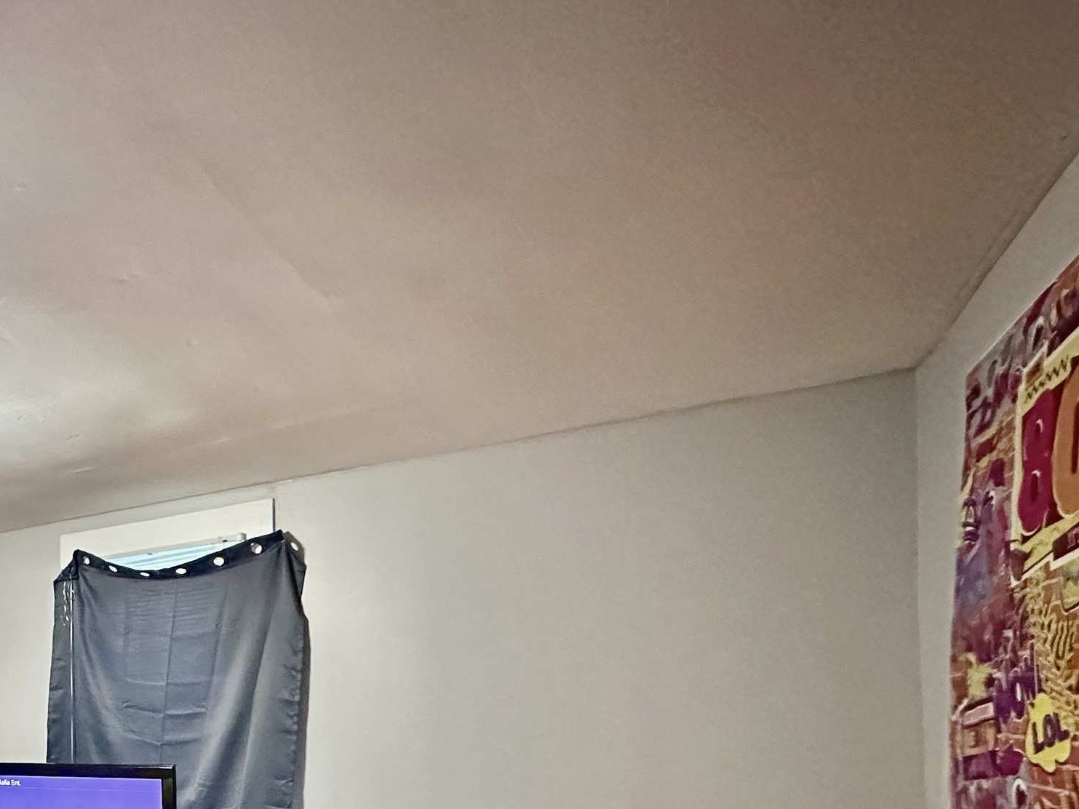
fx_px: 904
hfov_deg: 49.0
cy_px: 717
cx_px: -27
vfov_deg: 44.2
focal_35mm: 29
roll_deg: +0.9
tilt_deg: +0.4
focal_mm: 2.22
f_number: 2.2
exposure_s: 1/60
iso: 1000
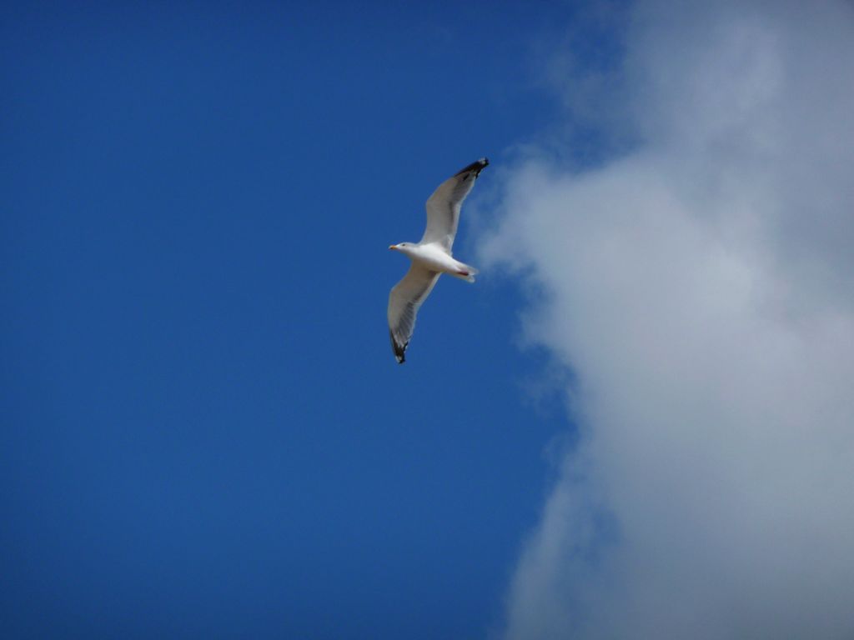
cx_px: 427
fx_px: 6908
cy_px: 320
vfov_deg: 5.3
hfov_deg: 7.1
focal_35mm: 280
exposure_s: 1/1300
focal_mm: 47
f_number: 4.9
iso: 100
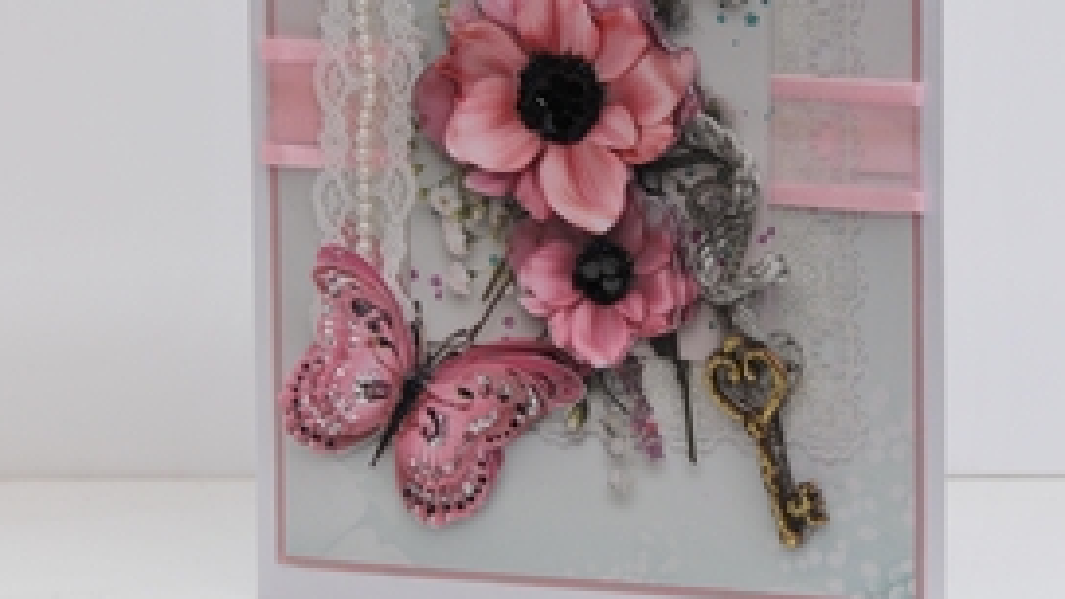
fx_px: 6971
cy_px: 114
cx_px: 642
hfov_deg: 8.7
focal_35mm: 247
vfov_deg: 4.9
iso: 360
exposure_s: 1/30
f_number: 10
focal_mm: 95
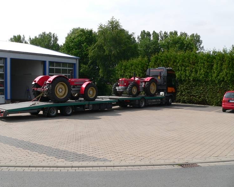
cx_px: 109
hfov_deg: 47.9
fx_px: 263
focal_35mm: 38
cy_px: 94
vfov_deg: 39.2
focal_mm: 6
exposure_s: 1/500
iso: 80
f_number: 4.6
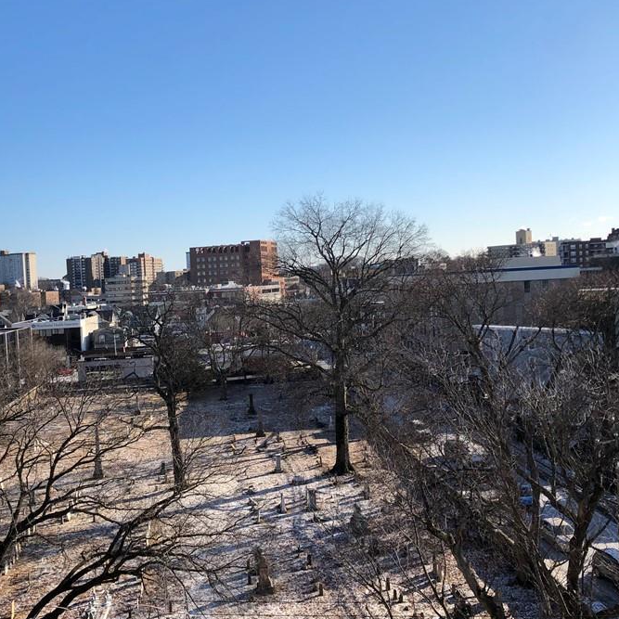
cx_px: 264
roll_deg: +1.7
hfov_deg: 43.7
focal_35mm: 38
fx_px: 769
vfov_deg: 43.9
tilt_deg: -3.1
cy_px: 306
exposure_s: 1/2315
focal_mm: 4
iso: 20
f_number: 1.8
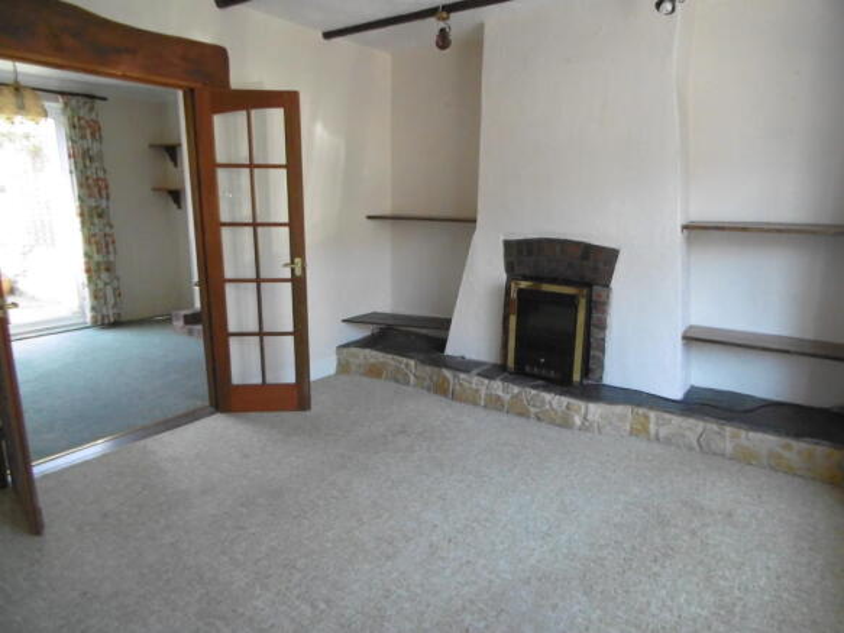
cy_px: 316
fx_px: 536
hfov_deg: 76.4
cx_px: 422
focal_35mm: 22
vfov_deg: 61.1
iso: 500
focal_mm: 4
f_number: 3
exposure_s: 1/100
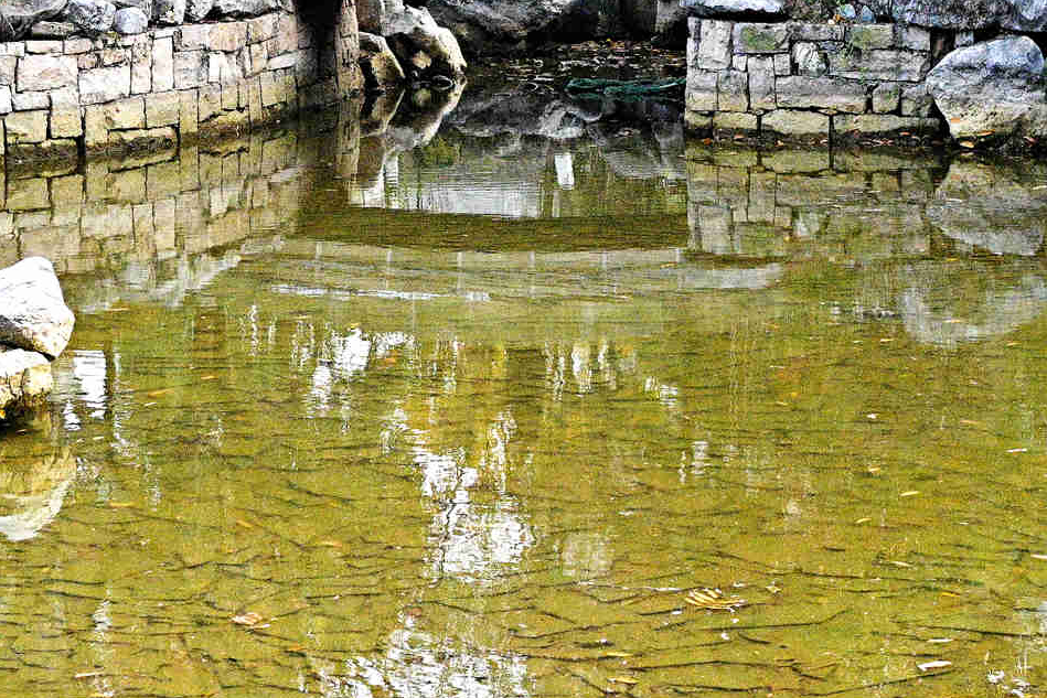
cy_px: -39
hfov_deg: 20.8
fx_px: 2850
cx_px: 514
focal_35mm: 98
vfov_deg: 13.7
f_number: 5.6
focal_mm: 31
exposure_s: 1/2500
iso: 12800
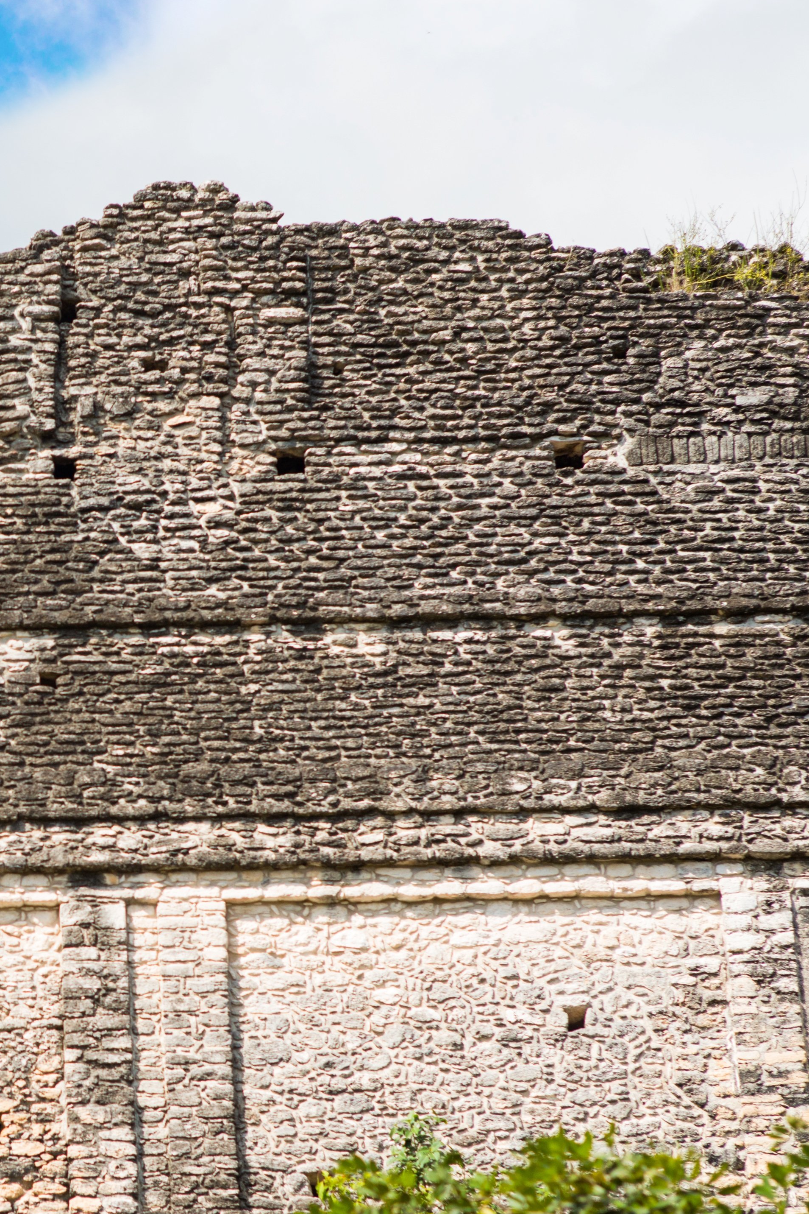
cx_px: -122
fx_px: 2123
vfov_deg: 31.8
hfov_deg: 20.4
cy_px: 706
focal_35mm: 63
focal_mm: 35
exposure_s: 1/2500
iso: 400
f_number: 5.6
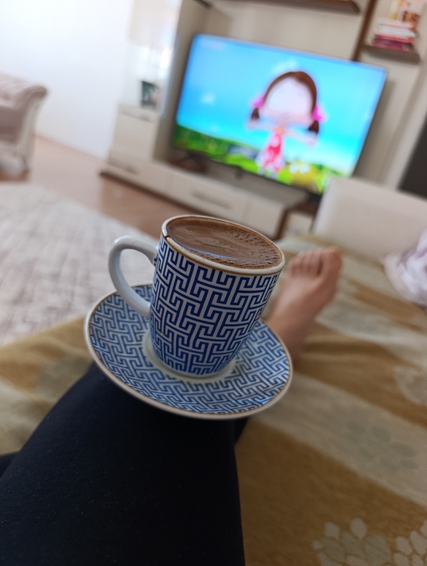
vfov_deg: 73.8
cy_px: 283
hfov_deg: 59.0
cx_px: 214
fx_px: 377
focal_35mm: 23
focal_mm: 6.14
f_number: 1.6
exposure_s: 1/100
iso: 1250
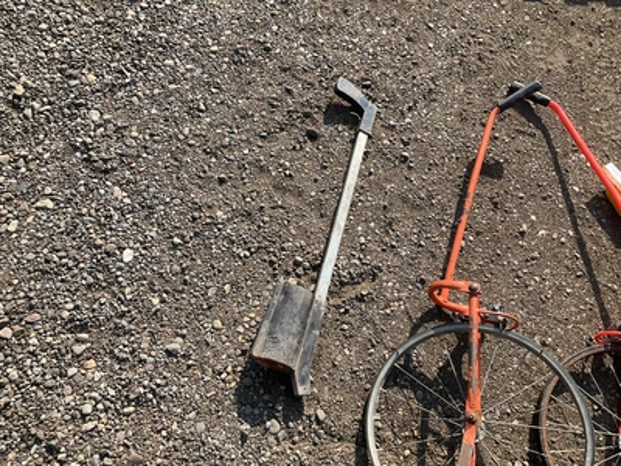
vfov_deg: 48.2
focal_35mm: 29
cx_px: 310
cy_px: 233
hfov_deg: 61.7
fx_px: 520
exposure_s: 1/770
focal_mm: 3
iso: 25
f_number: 1.8
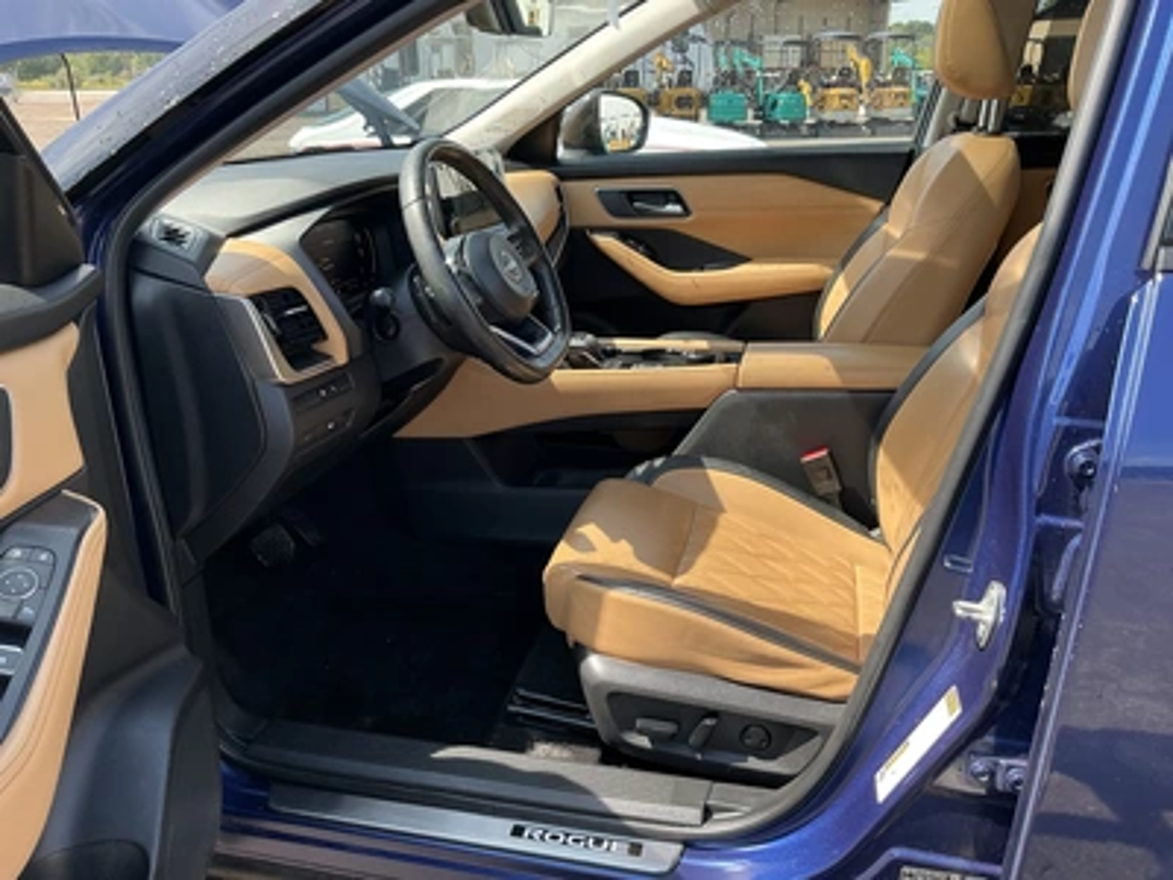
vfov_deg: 49.7
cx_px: 586
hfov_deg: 63.4
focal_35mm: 28
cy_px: 440
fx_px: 949
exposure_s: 1/250
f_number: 1.8
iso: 25
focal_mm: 3
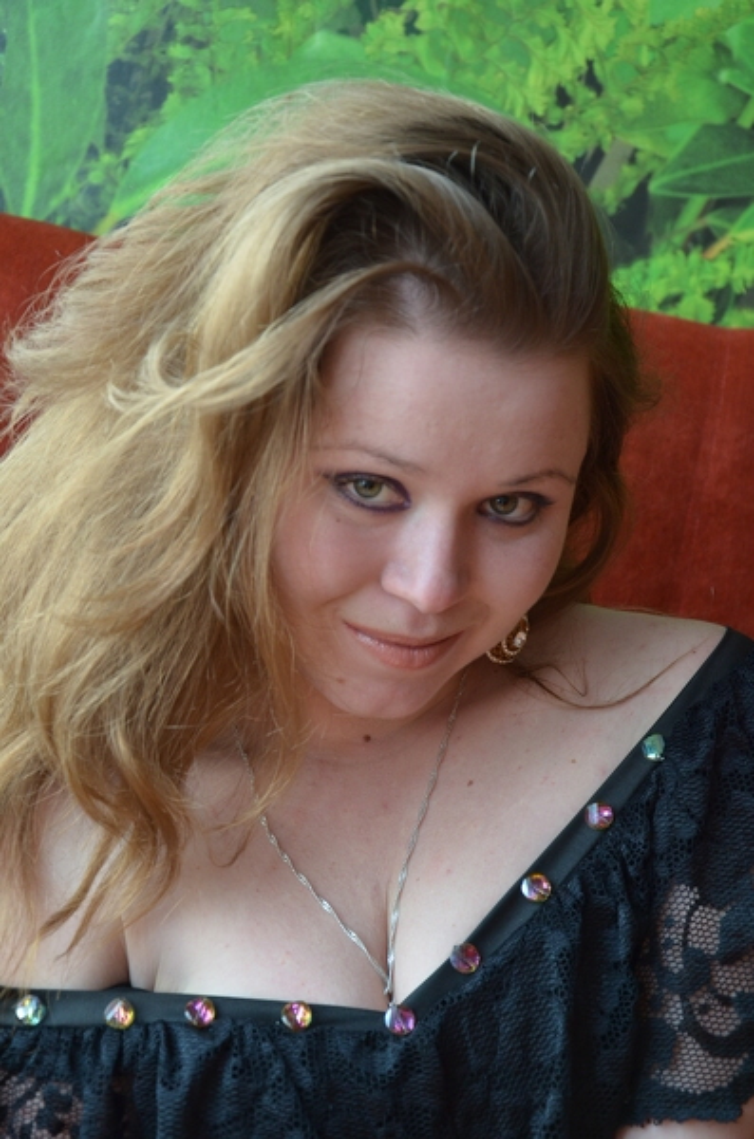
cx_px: 377
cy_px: 570
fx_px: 2368
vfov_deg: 27.1
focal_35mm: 75
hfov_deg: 18.1
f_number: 5
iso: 800
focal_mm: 50
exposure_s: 1/60
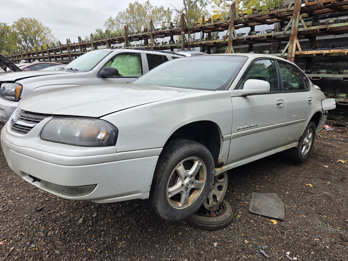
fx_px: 231
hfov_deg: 73.9
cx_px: 174
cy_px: 130
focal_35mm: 23
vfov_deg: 58.9
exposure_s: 1/1354
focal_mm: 5.4
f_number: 1.8
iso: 80
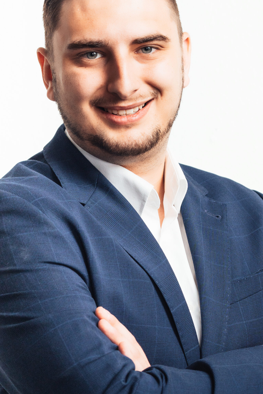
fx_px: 1469
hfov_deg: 10.2
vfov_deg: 15.2
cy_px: 286
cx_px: 130
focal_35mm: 134
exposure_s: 1/100
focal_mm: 70
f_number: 5.6
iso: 250
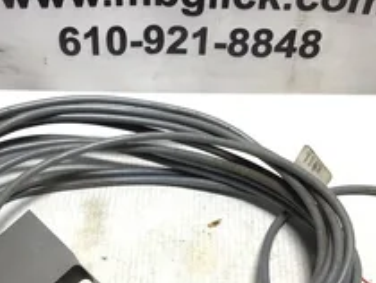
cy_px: 244
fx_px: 642
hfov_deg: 32.6
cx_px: 150
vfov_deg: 24.3
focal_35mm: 59
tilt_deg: -48.9
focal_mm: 3.3
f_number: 2.4
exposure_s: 1/120
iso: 32
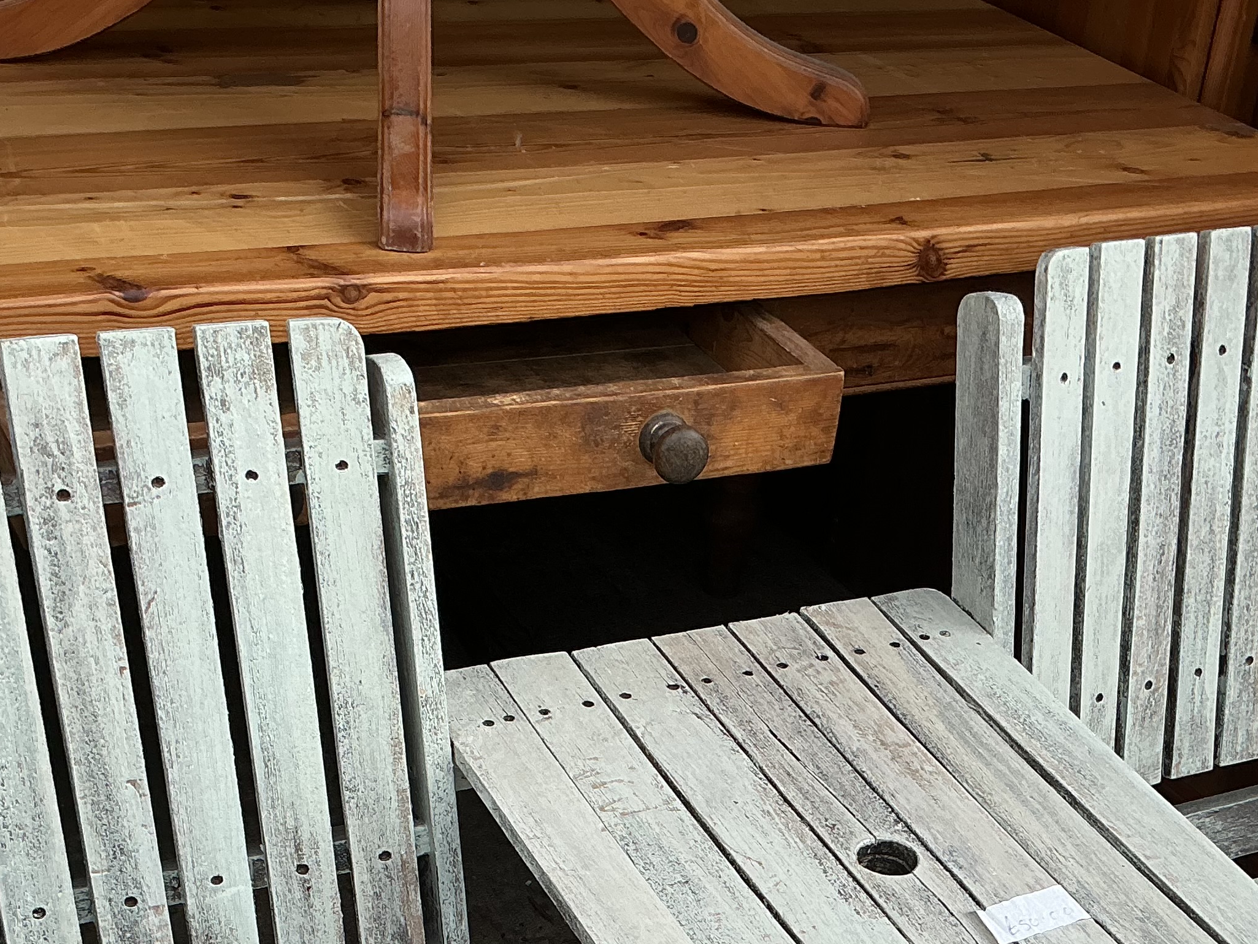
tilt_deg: -36.2
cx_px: 742
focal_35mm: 57
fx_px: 2072
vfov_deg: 24.6
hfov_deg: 33.7
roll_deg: -7.0
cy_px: 925
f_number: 1.8
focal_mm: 3
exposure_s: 1/883
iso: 25
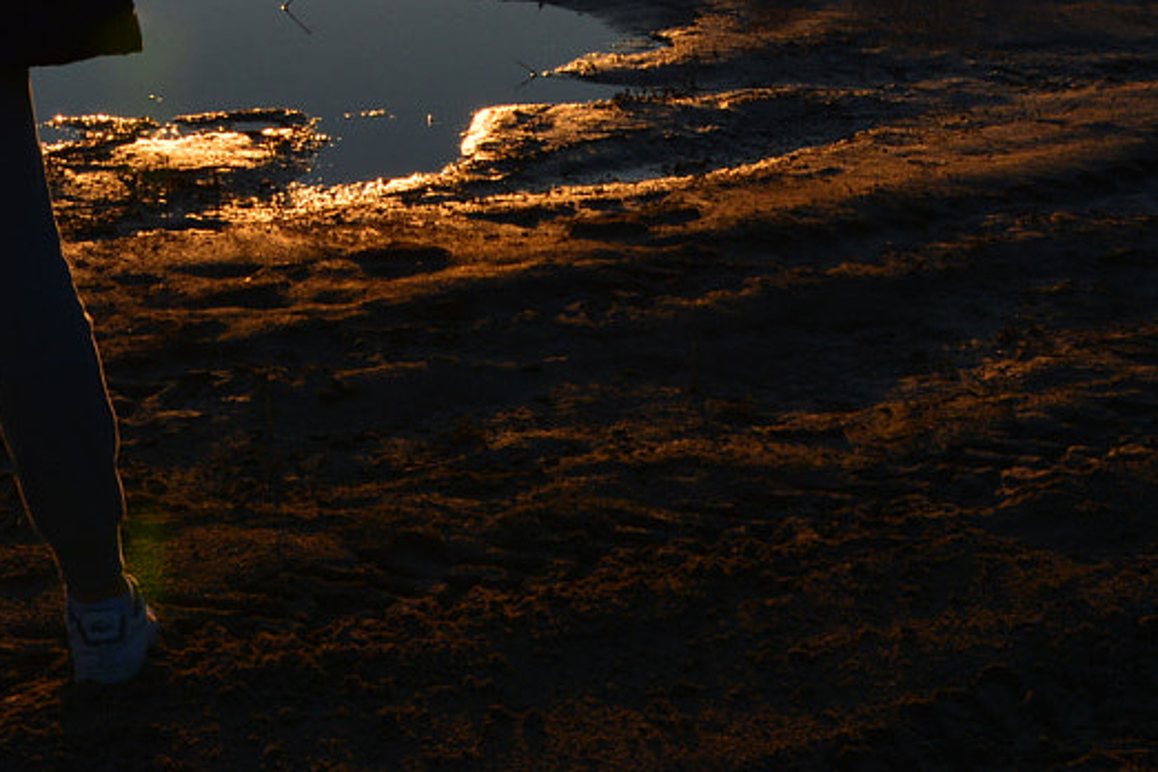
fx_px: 4439
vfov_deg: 9.7
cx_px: 166
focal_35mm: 138
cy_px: -297
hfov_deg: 14.7
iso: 100
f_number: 13
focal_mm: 30
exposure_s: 1/200
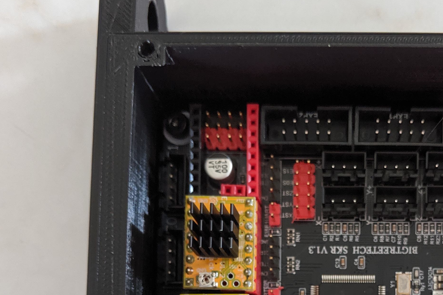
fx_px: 751
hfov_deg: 32.2
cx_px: 337
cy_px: 356
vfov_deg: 20.8
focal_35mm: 61
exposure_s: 1/60
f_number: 1.8
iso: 439
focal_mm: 4.44
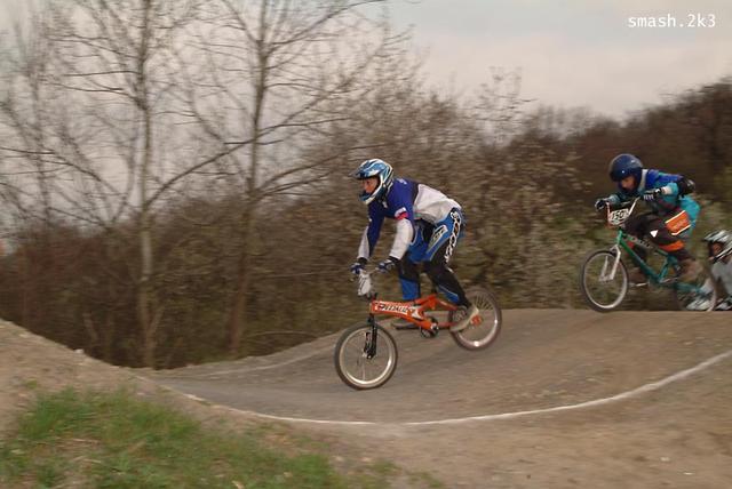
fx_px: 1068
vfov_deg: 25.8
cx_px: 366
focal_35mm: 52
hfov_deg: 37.8
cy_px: 244
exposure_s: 1/125
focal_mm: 35
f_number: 9.5
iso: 100
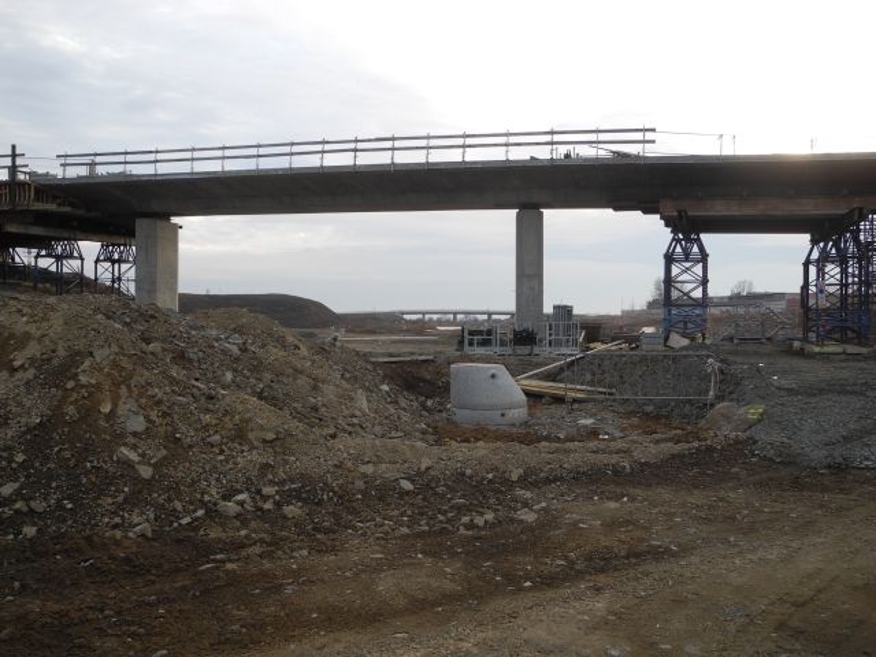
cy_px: 328
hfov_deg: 56.8
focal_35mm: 32
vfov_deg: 44.2
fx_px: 810
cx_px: 438
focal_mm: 6.8
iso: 100
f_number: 2.8
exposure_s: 1/251
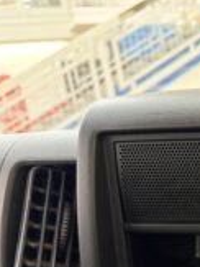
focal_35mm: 56
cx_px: 275
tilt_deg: -18.0
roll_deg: +5.4
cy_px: 212
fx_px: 432
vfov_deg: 33.4
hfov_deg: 22.6
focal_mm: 5.96
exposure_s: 1/33
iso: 640
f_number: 1.6
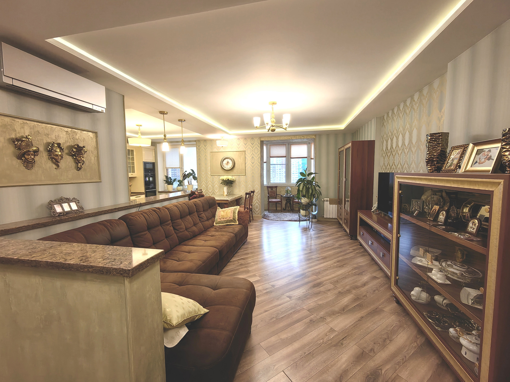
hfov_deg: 102.1
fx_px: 206
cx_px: 255
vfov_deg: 85.7
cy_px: 191
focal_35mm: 14
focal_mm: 1.95
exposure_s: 1/33.3
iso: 80
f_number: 2.2
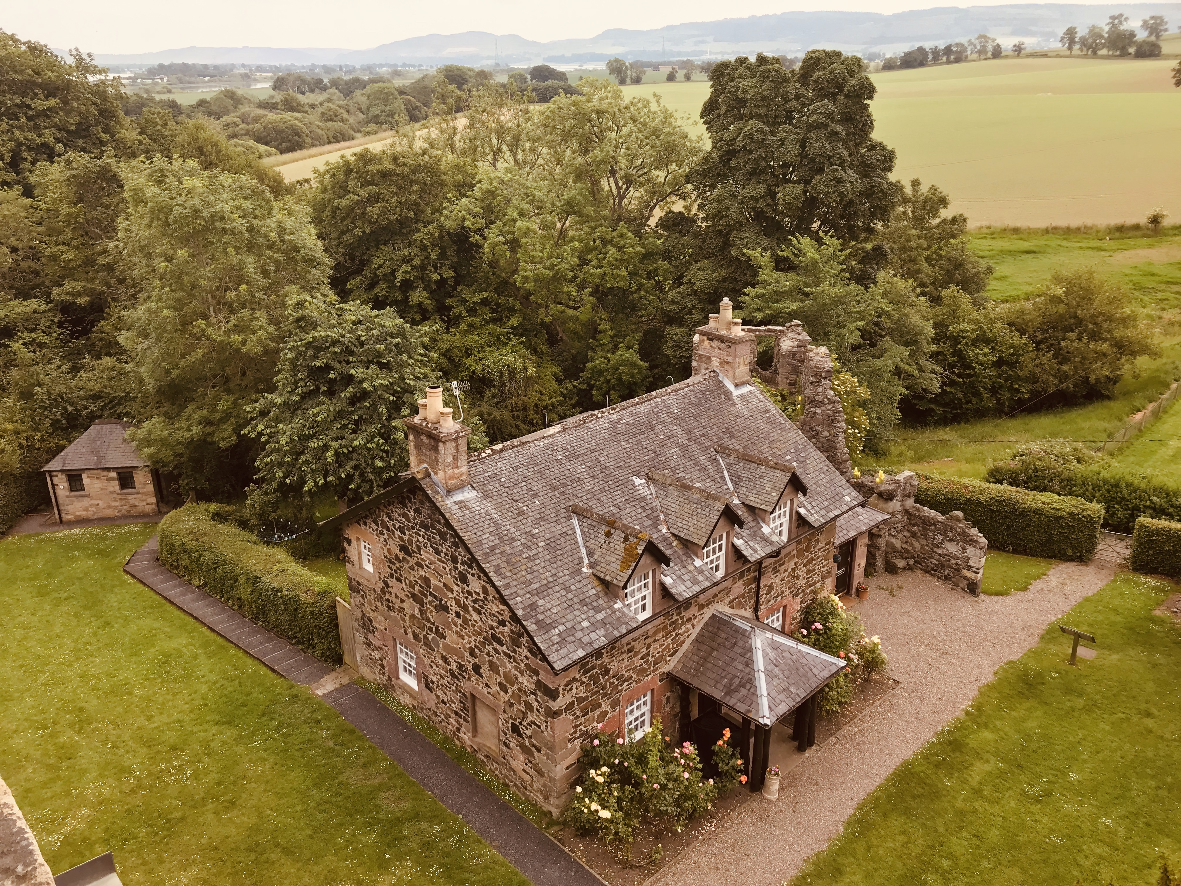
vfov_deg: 49.7
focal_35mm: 28
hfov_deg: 63.4
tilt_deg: -20.7
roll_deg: +1.2
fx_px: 955
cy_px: 443
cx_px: 590
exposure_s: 1/488
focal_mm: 3.99
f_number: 1.8
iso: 20
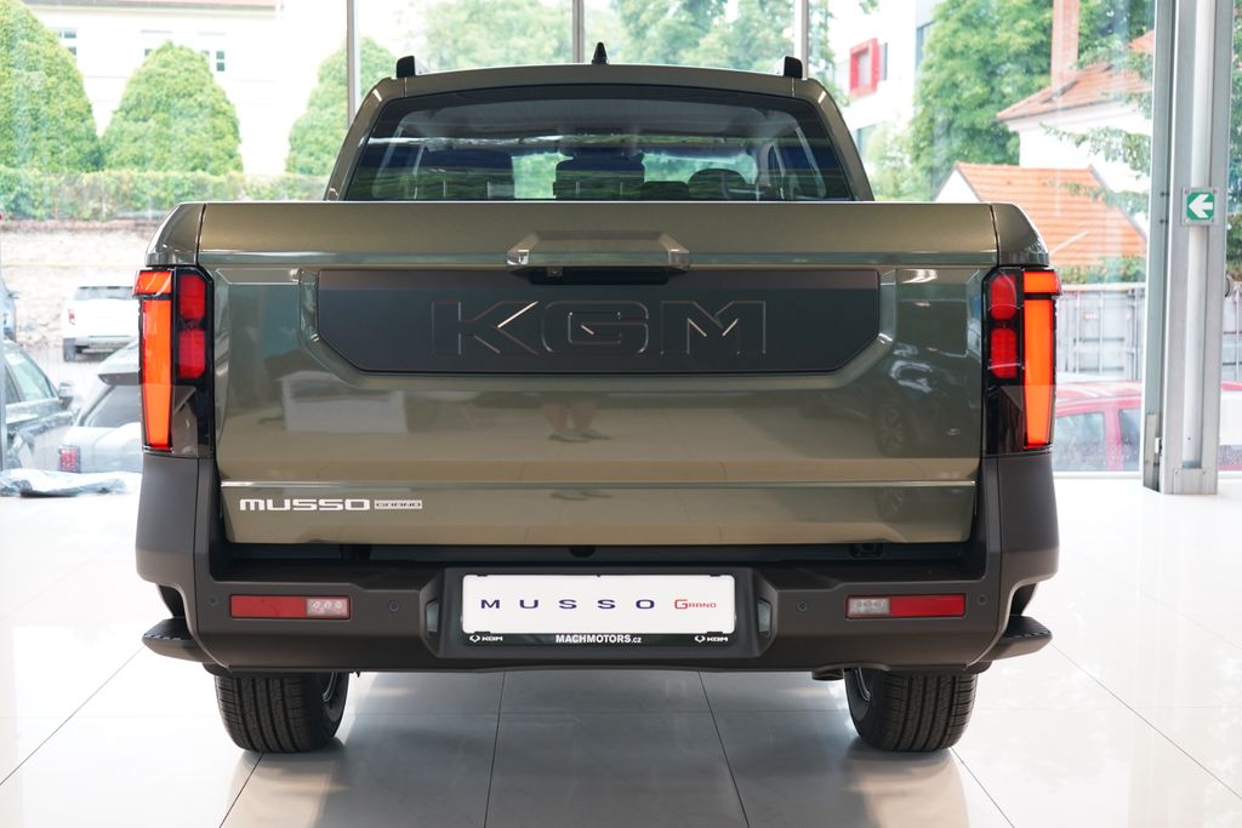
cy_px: 414
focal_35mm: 46
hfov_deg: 42.7
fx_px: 1587
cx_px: 621
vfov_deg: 29.3
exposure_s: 1/60
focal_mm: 46
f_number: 4.5
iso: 1000
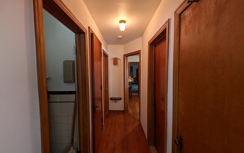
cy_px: 75
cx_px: 121
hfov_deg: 109.3
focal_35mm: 13
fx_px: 86
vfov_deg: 82.9
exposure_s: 1/24
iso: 63
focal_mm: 2.23
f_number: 1.95
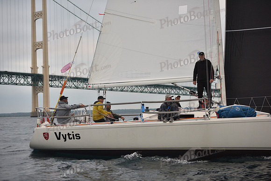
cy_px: 90
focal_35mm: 70
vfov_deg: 19.5
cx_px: 136
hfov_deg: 28.8
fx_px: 527
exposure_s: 1/640
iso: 640
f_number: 2.8
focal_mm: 70
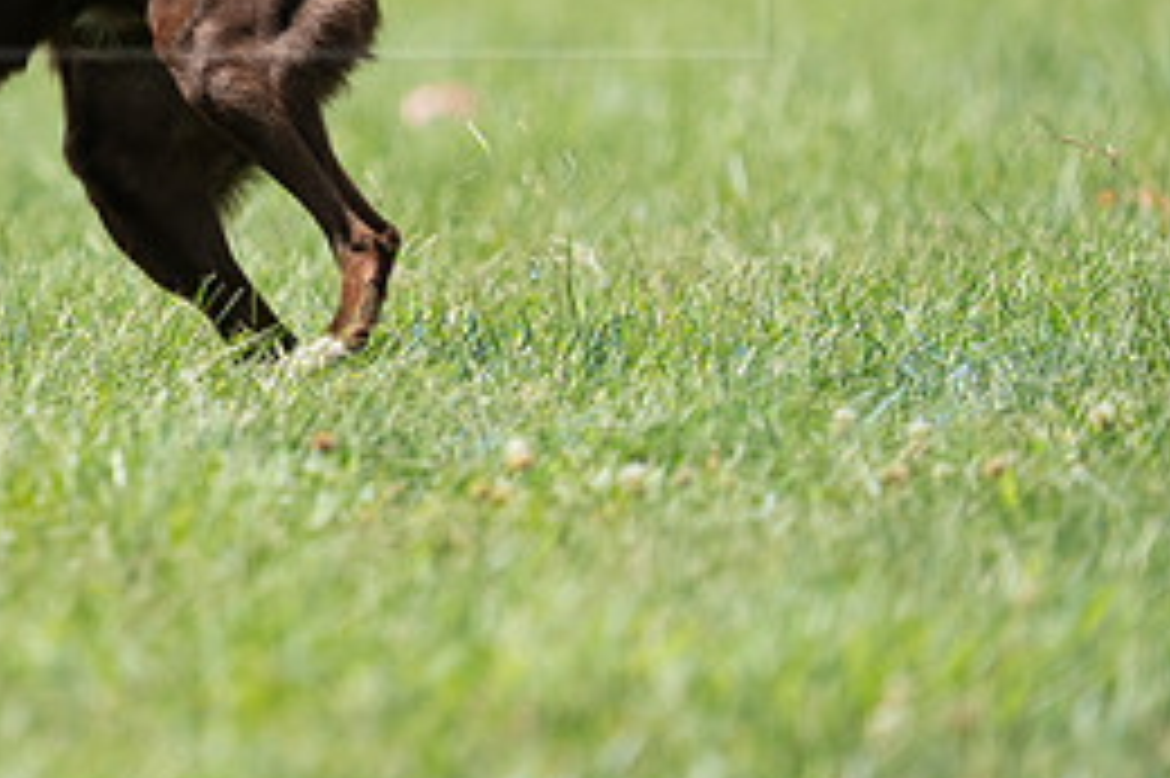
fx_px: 30595
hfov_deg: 2.2
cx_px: 27
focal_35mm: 942
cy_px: -11
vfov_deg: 1.5
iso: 1250
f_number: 6.3
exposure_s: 1/4000
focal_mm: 422
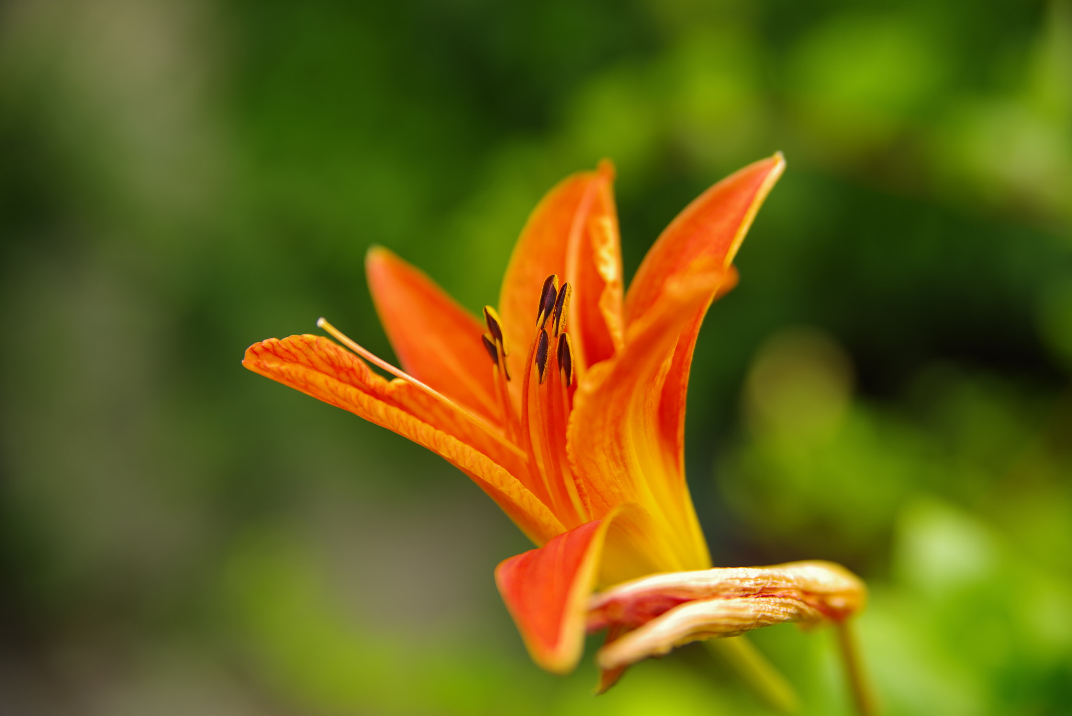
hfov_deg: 27.0
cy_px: 358
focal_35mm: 75
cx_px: 536
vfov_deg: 18.2
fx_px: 2234
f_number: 3.5
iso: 100
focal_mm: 75
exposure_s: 1/30
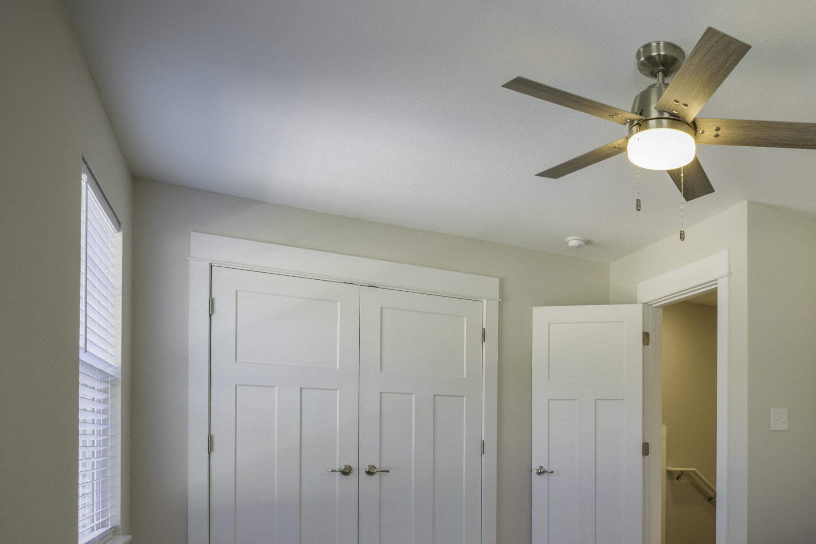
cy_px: 430
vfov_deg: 45.9
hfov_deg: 62.8
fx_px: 608
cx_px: 635
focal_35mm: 27
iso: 400
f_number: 5.6
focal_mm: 11
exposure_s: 1/10
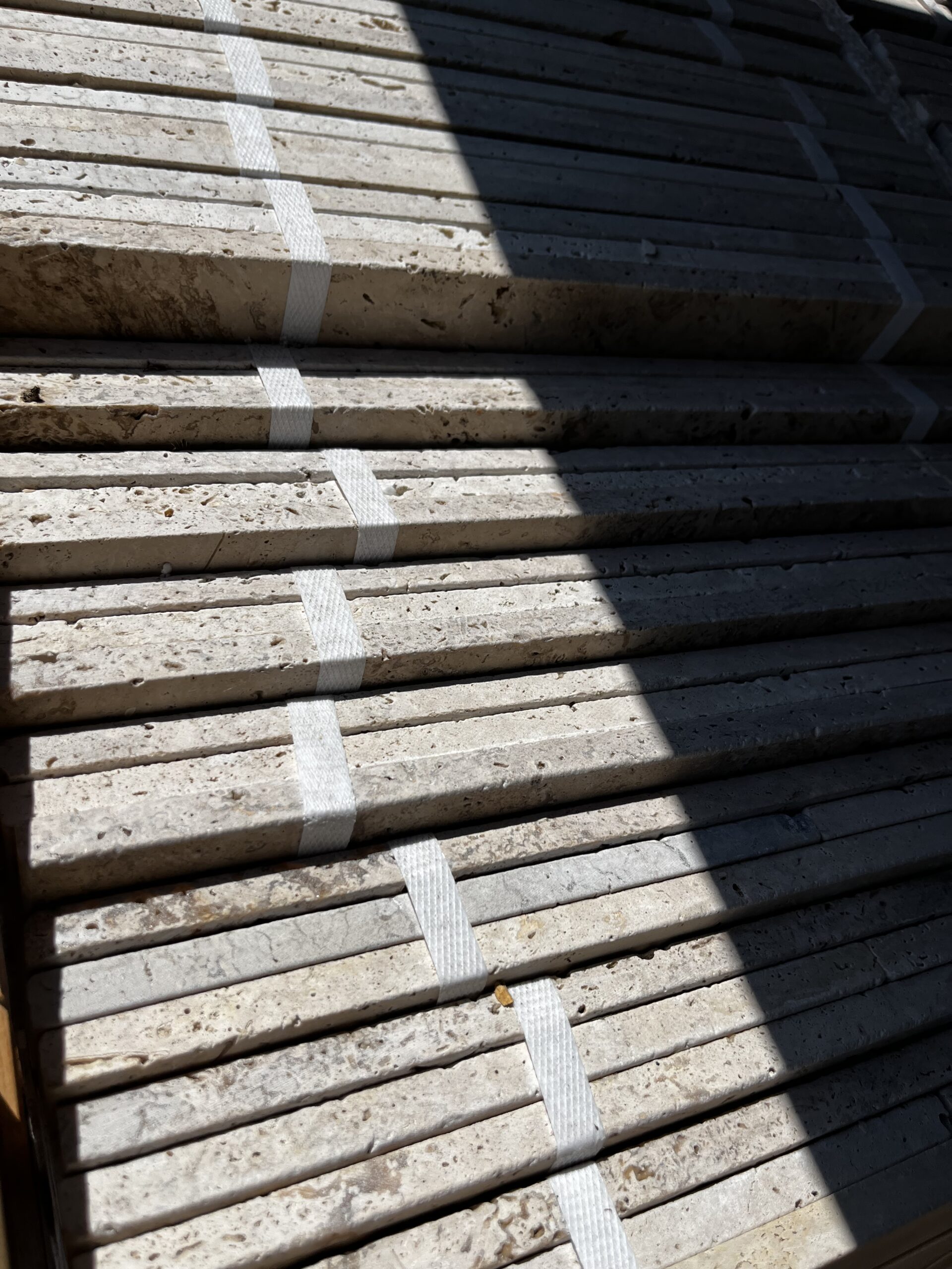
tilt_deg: -54.8
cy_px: 634
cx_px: 476
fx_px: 953
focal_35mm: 26
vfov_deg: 67.3
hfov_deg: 53.1
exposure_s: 1/9091
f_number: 1.6
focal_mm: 5.1
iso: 50
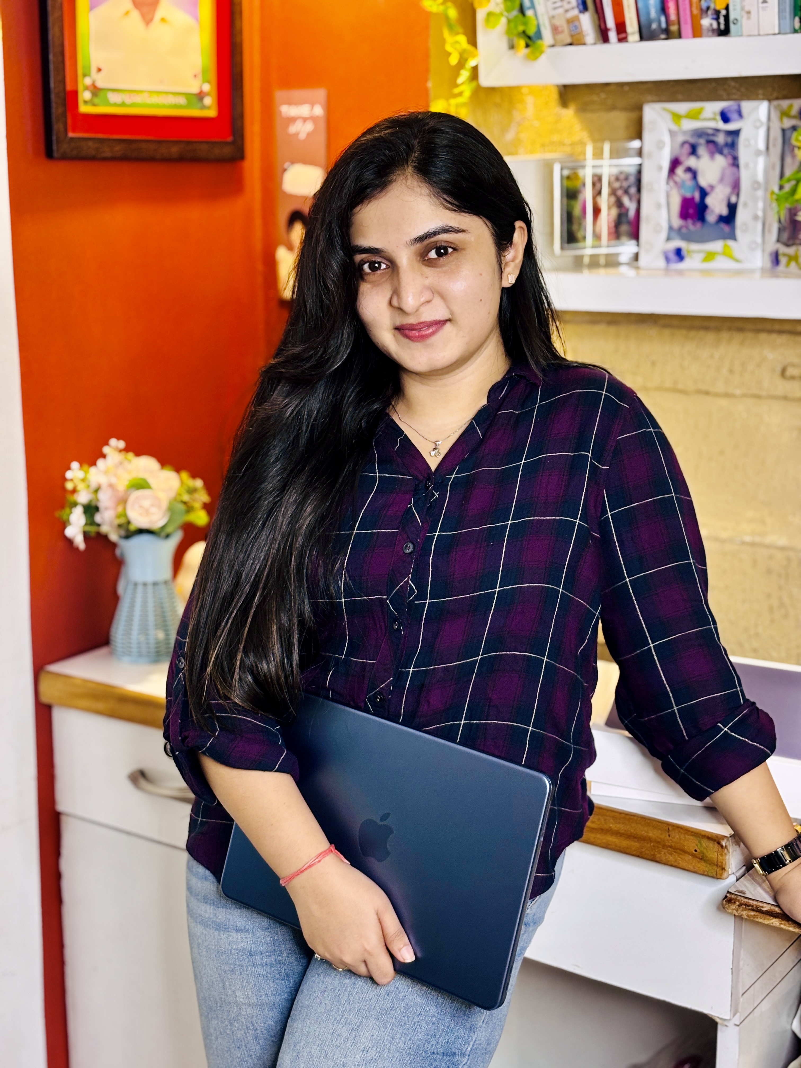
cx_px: 400
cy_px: 534
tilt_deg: -12.5
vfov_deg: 36.8
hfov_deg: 28.0
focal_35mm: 52
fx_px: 1604
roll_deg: -0.5
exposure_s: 1/33
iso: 100
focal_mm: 5.96
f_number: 1.6
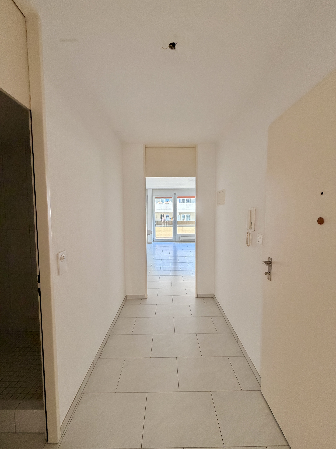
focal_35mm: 14
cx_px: 168
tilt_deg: -4.4
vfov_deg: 102.1
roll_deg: +0.4
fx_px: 181
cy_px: 224
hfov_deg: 85.7
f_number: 2.2
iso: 320
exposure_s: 1/111
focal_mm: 2.22
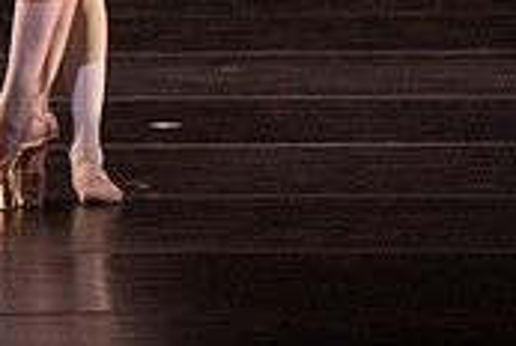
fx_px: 16741
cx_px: 21
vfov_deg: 1.2
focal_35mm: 1166
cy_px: -166
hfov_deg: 1.8
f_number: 5.6
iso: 20000
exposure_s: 1/400
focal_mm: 348
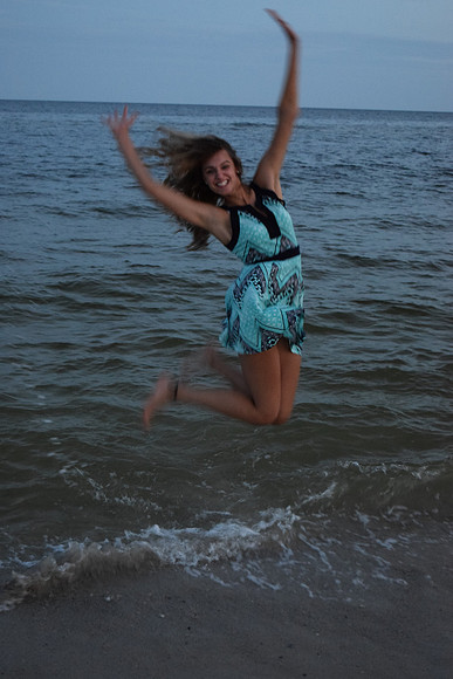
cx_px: 226
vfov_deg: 37.8
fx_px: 990
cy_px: 340
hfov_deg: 25.8
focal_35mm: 52
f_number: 4.5
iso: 3200
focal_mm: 35
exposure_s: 1/60
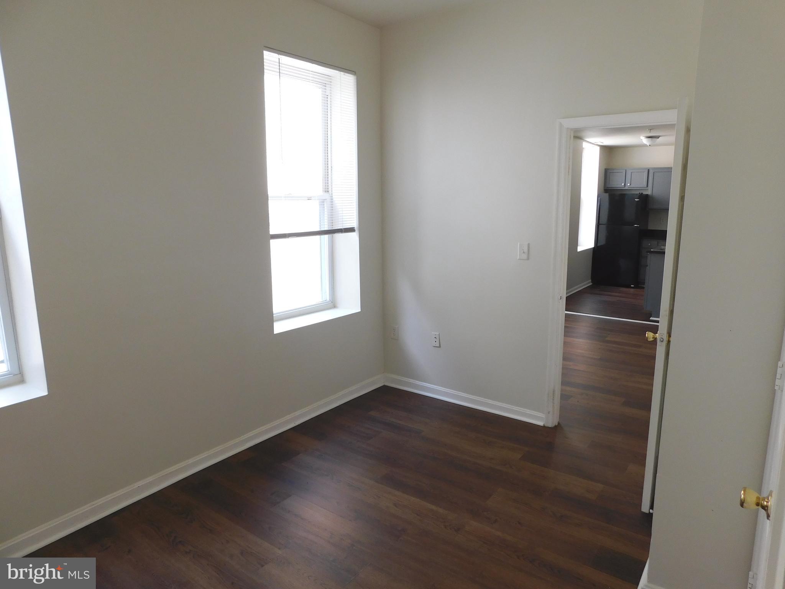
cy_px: 294
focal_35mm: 23
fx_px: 522
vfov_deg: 58.9
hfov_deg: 73.9
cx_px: 392
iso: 125
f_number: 3
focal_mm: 4
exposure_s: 1/40
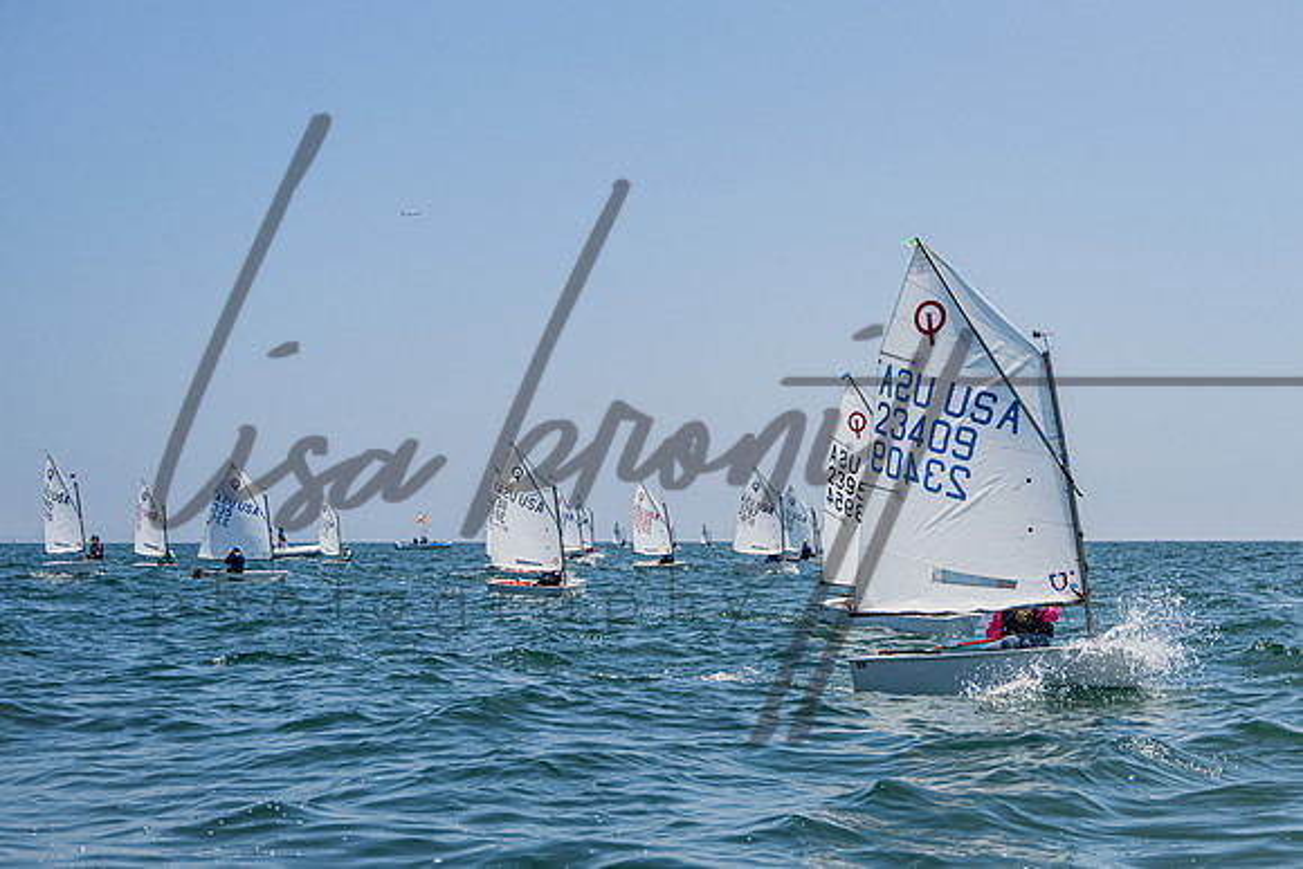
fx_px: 2279
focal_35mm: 63
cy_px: 405
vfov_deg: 21.6
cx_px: 837
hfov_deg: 31.7
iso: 500
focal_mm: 47
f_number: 5.3
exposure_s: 1/4000
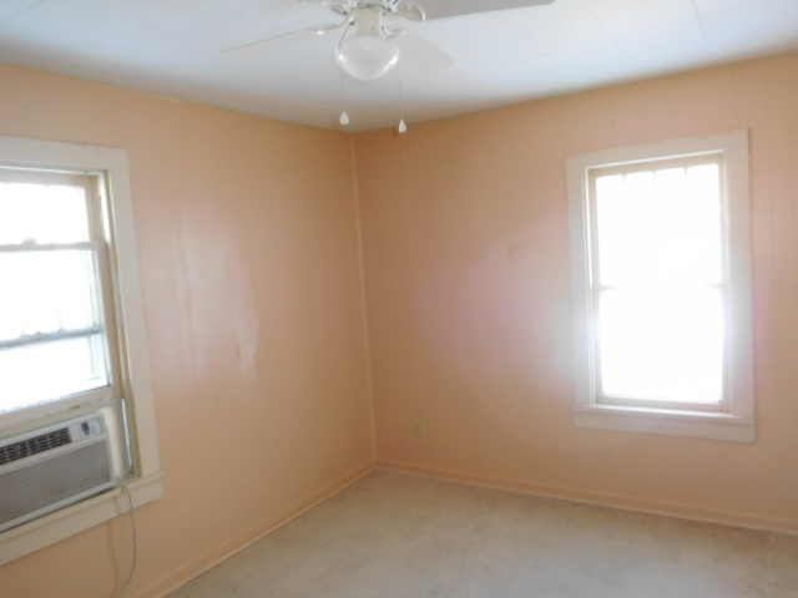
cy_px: 299
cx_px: 399
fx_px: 576
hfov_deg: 69.4
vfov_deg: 54.9
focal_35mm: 25
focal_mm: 4.5
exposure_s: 1/30
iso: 280
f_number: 3.4
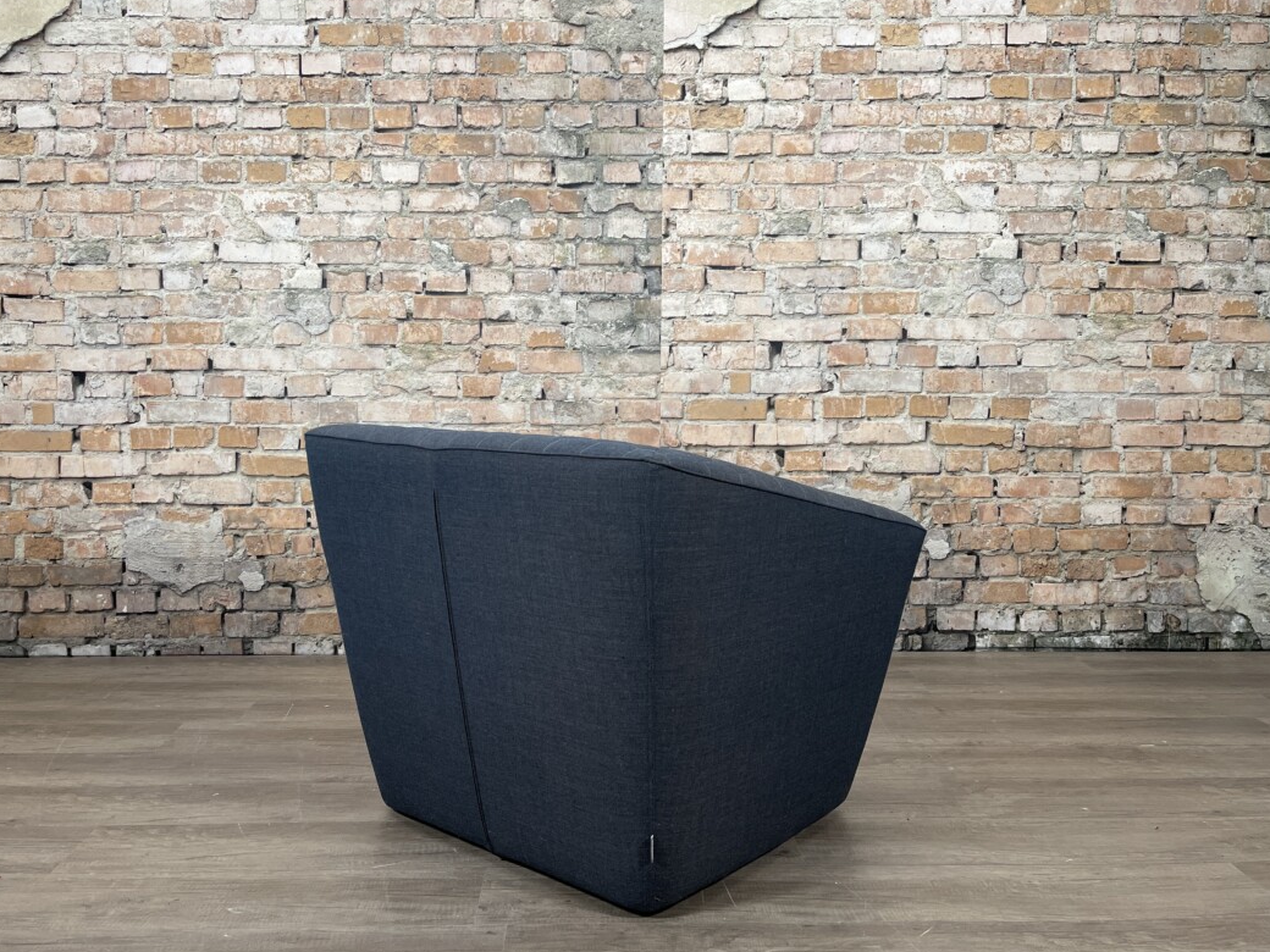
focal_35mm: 30
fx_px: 1101
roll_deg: -0.2
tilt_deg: -4.0
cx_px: 609
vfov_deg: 46.7
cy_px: 415
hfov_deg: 59.9
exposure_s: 1/100
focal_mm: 5.1
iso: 100
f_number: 1.6
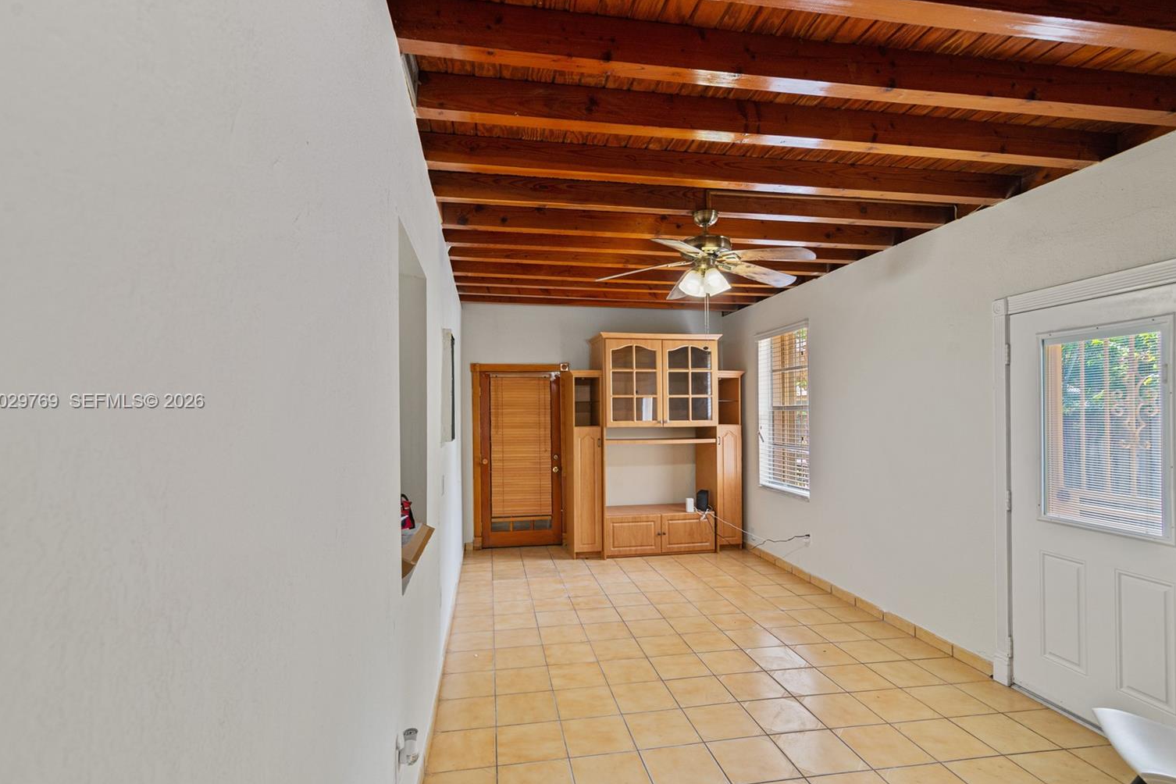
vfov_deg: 70.4
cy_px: 403
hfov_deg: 93.3
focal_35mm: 17
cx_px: 586
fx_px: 555
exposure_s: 1/15
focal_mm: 16
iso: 640
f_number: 7.1
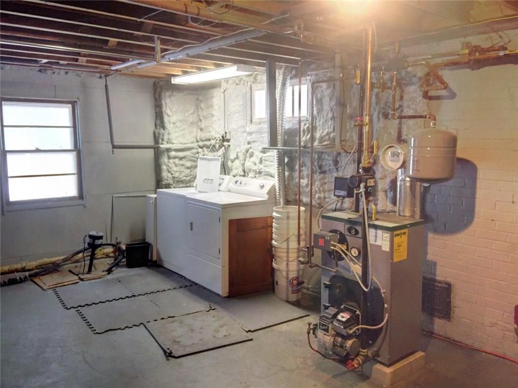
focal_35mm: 29
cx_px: 259
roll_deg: +0.7
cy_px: 194
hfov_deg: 61.7
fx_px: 434
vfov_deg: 48.2
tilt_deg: -6.9
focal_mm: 4.15
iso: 250
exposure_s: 1/30
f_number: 2.2
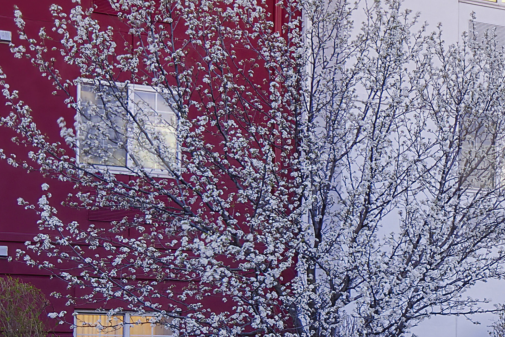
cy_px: 110
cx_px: 655
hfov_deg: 17.5
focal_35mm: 110
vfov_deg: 12.4
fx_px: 1542
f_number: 7.1
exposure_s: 5
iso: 250
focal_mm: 19
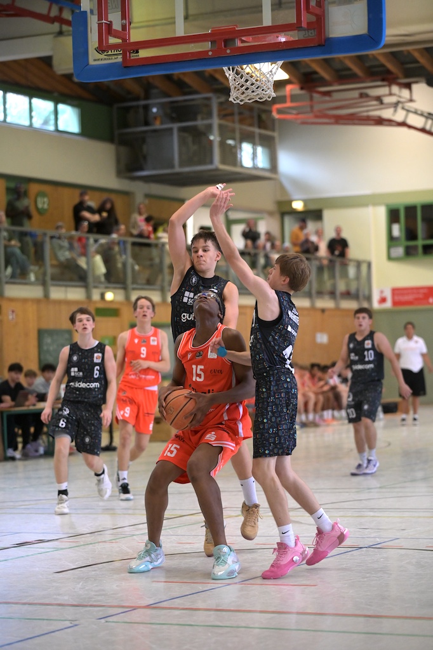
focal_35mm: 102
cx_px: 216
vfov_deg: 20.0
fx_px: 1841
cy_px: 325
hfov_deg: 13.4
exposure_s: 1/800
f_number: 2.8
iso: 4000
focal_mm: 102
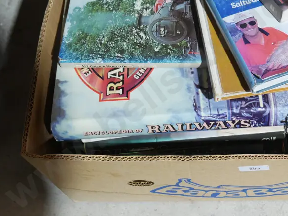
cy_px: 50
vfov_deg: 24.2
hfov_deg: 31.6
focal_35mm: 60
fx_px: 500
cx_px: 214
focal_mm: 17
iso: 1000
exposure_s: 1/60
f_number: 4
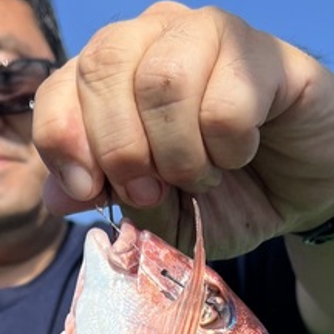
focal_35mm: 91
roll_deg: +4.3
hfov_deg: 19.1
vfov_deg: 17.4
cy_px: 482
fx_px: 993
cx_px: 148
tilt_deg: +1.8
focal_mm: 5.7
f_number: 1.5
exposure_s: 1/5587
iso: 50
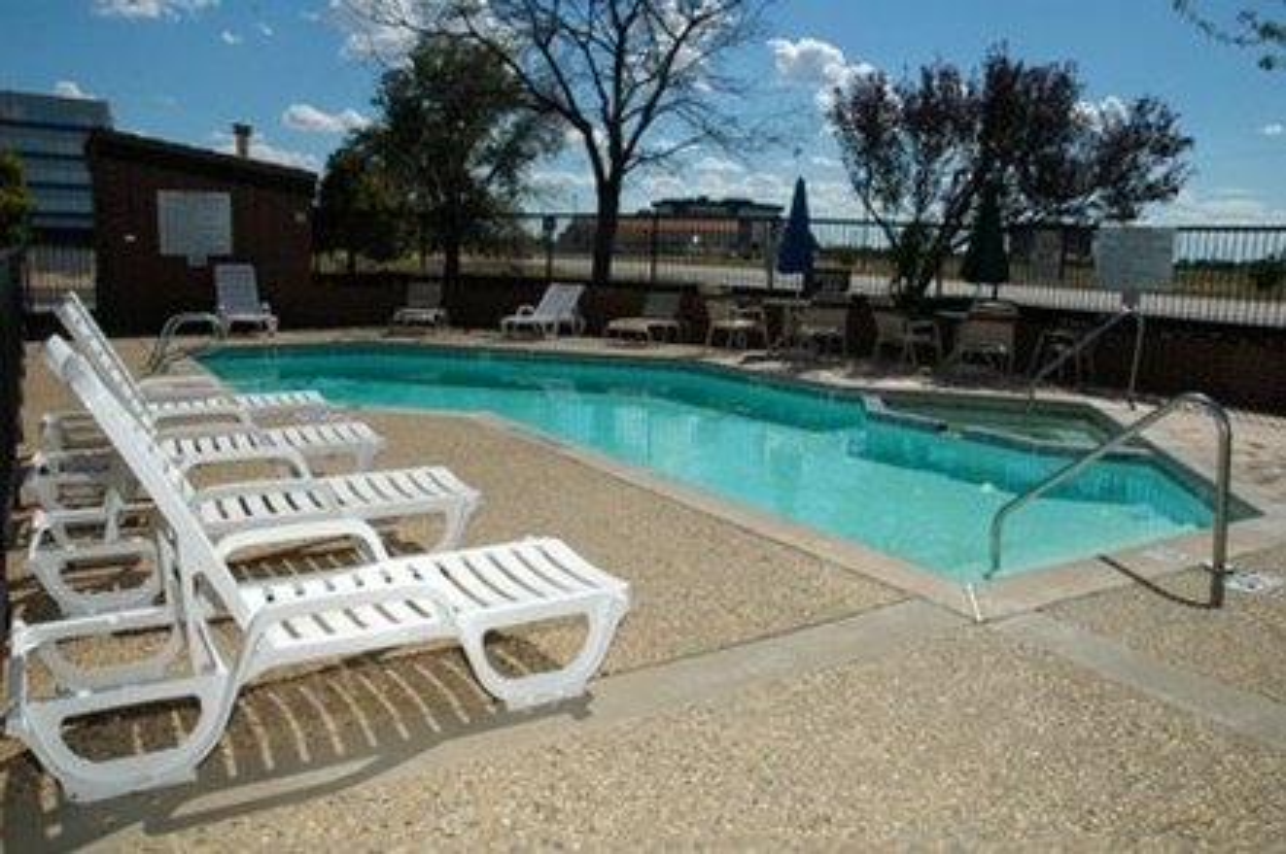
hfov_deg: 67.4
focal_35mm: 27
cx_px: 643
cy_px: 427
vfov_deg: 47.8
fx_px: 963
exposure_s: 1/500
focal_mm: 18
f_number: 11
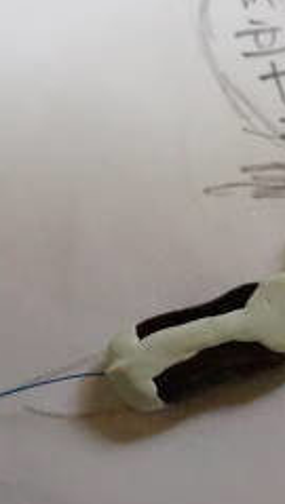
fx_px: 1687
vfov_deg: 16.9
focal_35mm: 126
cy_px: 106
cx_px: 456
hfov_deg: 9.3
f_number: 8
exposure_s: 1/250
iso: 16000
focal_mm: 30
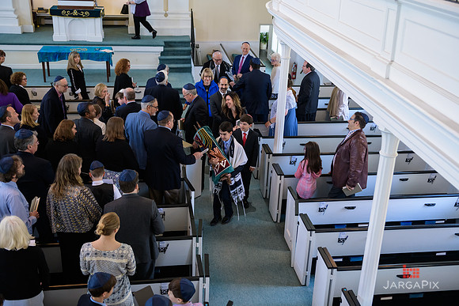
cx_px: 230
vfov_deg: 31.9
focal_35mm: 42
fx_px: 536
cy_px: 153
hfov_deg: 46.4
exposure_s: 1/200
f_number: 3.2
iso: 1000
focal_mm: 42
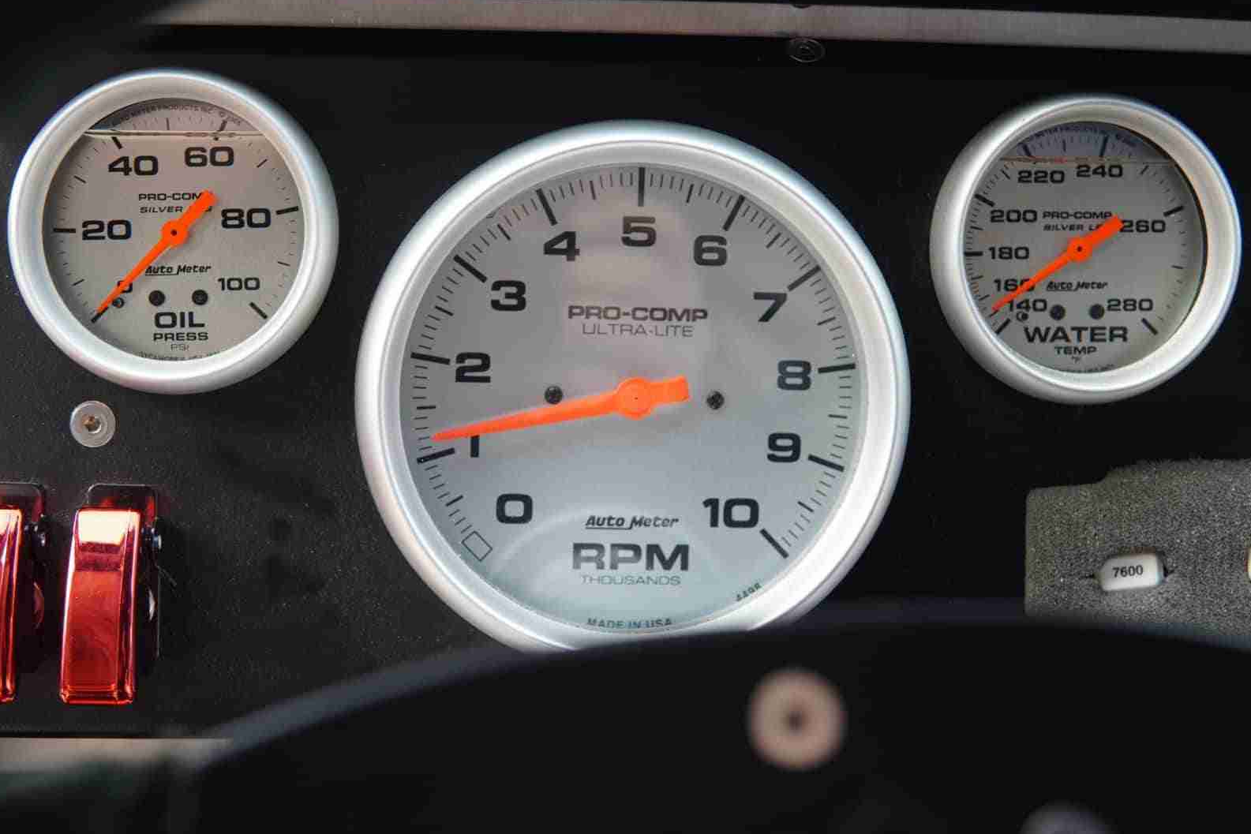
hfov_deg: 42.7
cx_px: 633
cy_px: 417
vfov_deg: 29.3
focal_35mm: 46
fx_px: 1599
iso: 500
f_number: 4
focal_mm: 30
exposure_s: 1/60
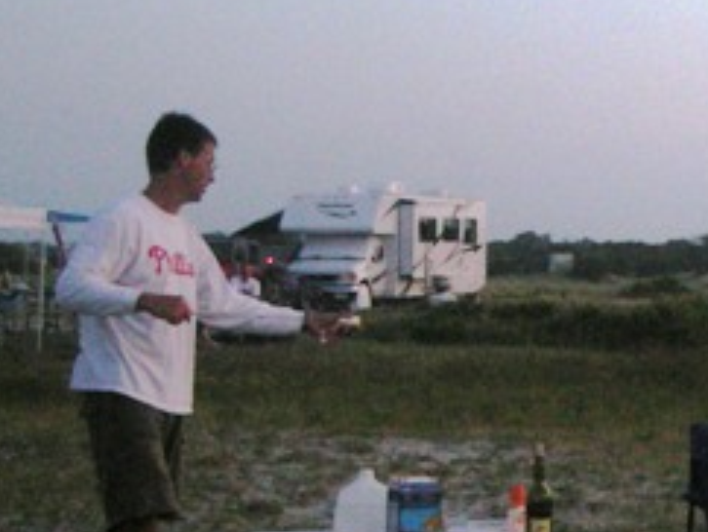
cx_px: 963
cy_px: 339
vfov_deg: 13.4
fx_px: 2273
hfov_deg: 16.6
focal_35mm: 111
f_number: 2.8
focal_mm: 5.7
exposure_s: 1/74.7
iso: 228
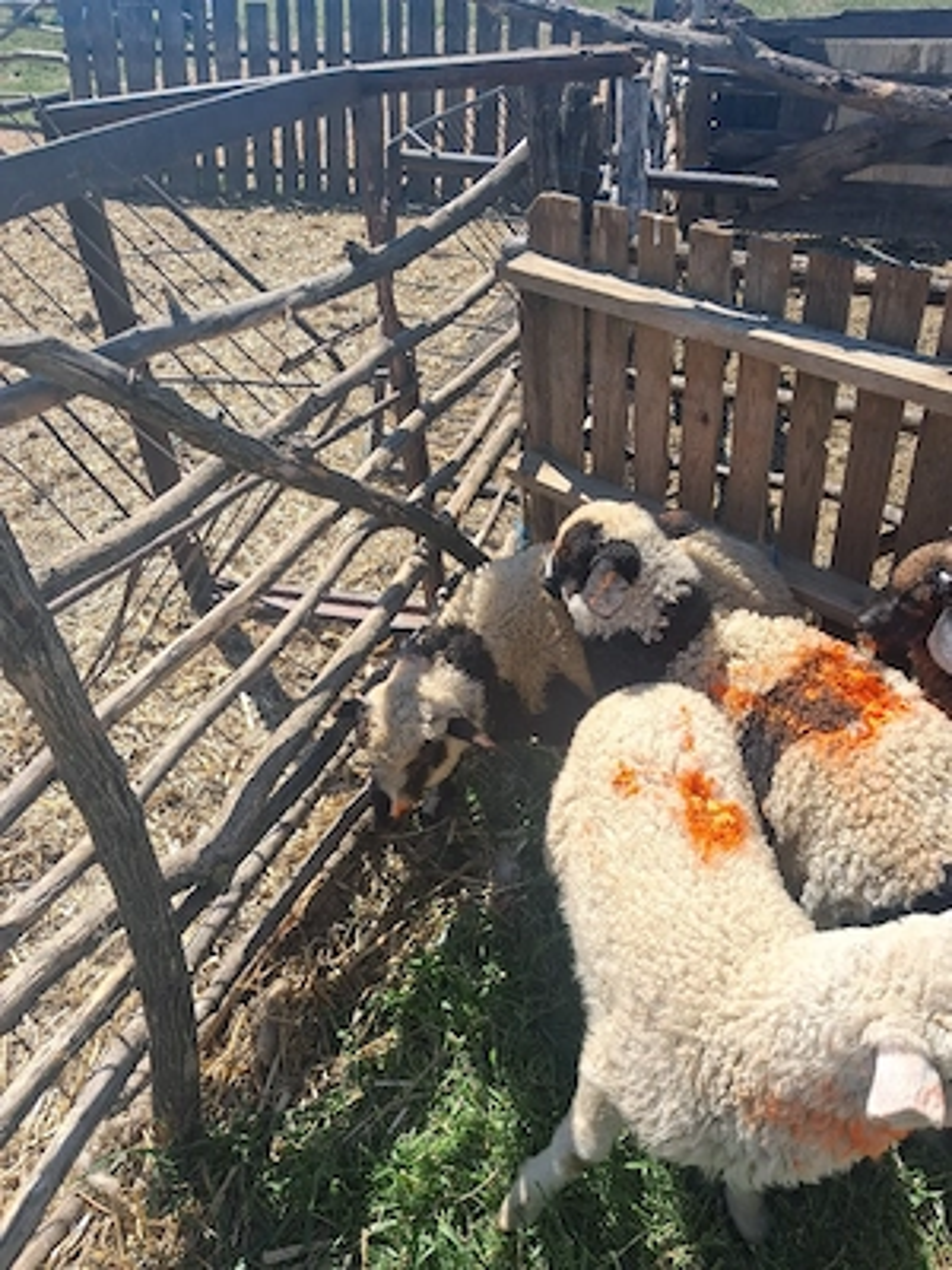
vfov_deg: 65.3
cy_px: 635
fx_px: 990
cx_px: 476
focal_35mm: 27
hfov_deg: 51.4
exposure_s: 1/476
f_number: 1.8
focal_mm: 4
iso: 20
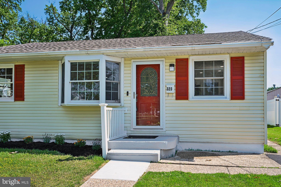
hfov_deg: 71.5
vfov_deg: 51.3
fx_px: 195
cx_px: 140
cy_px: 94
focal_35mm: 25
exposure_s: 1/400
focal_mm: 25
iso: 800
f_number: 8
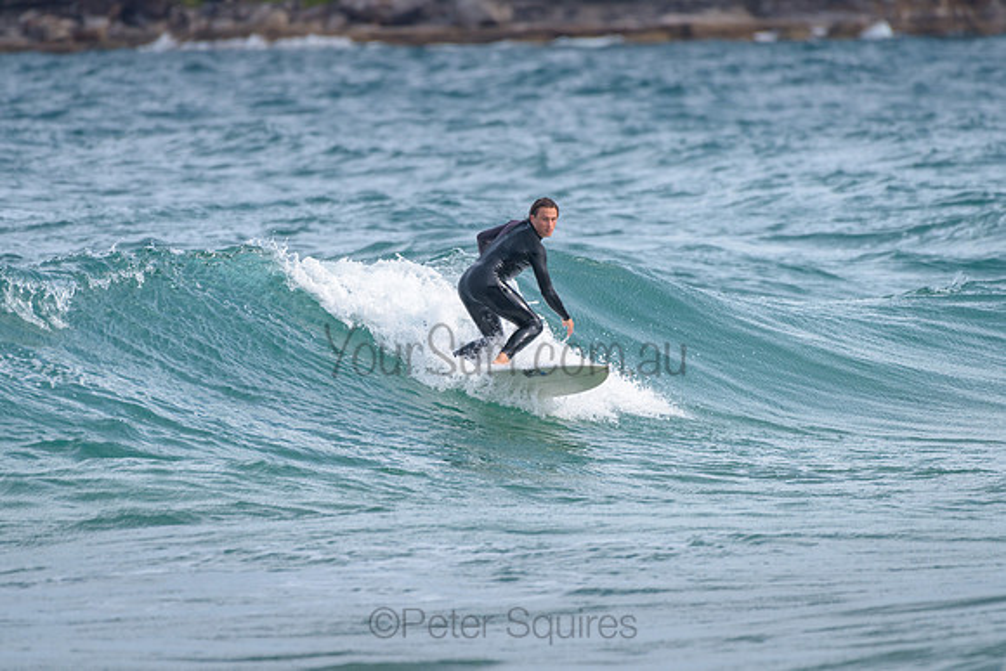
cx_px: 477
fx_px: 17126
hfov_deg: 3.4
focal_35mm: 613
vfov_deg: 2.2
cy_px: 330
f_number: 5.6
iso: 400
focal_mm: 500
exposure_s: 1/2000
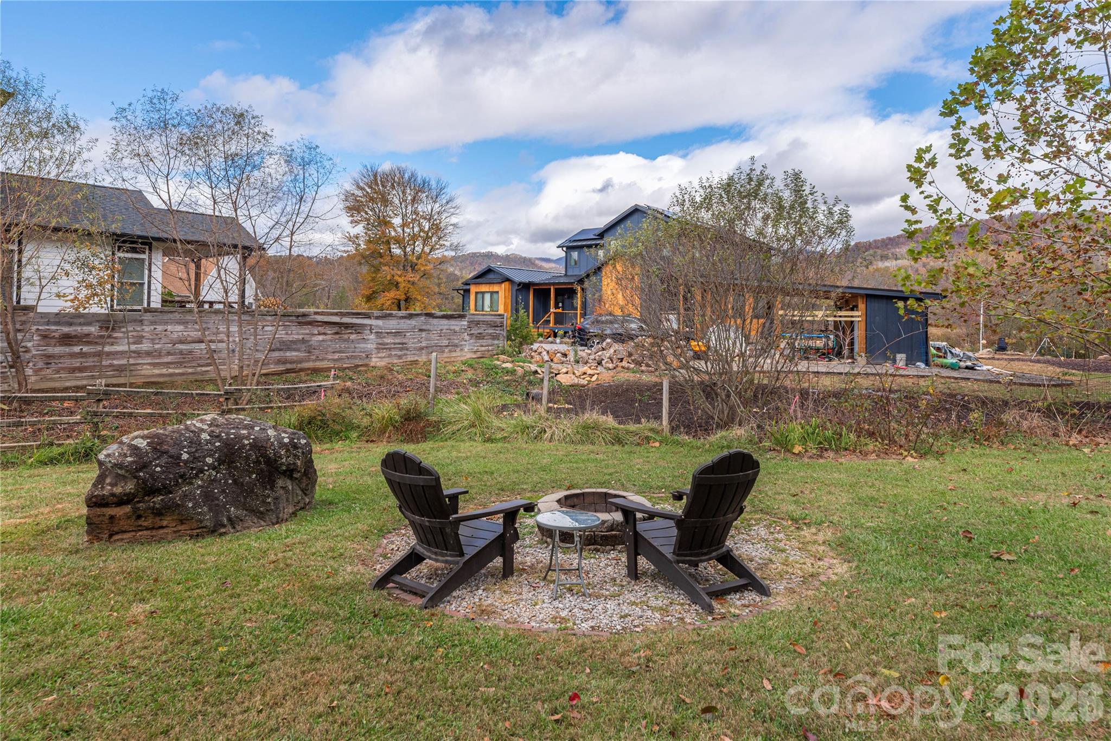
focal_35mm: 20
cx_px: 556
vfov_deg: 61.9
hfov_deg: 84.0
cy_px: 370
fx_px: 617
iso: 320
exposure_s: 1/1600
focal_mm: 20
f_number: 7.1
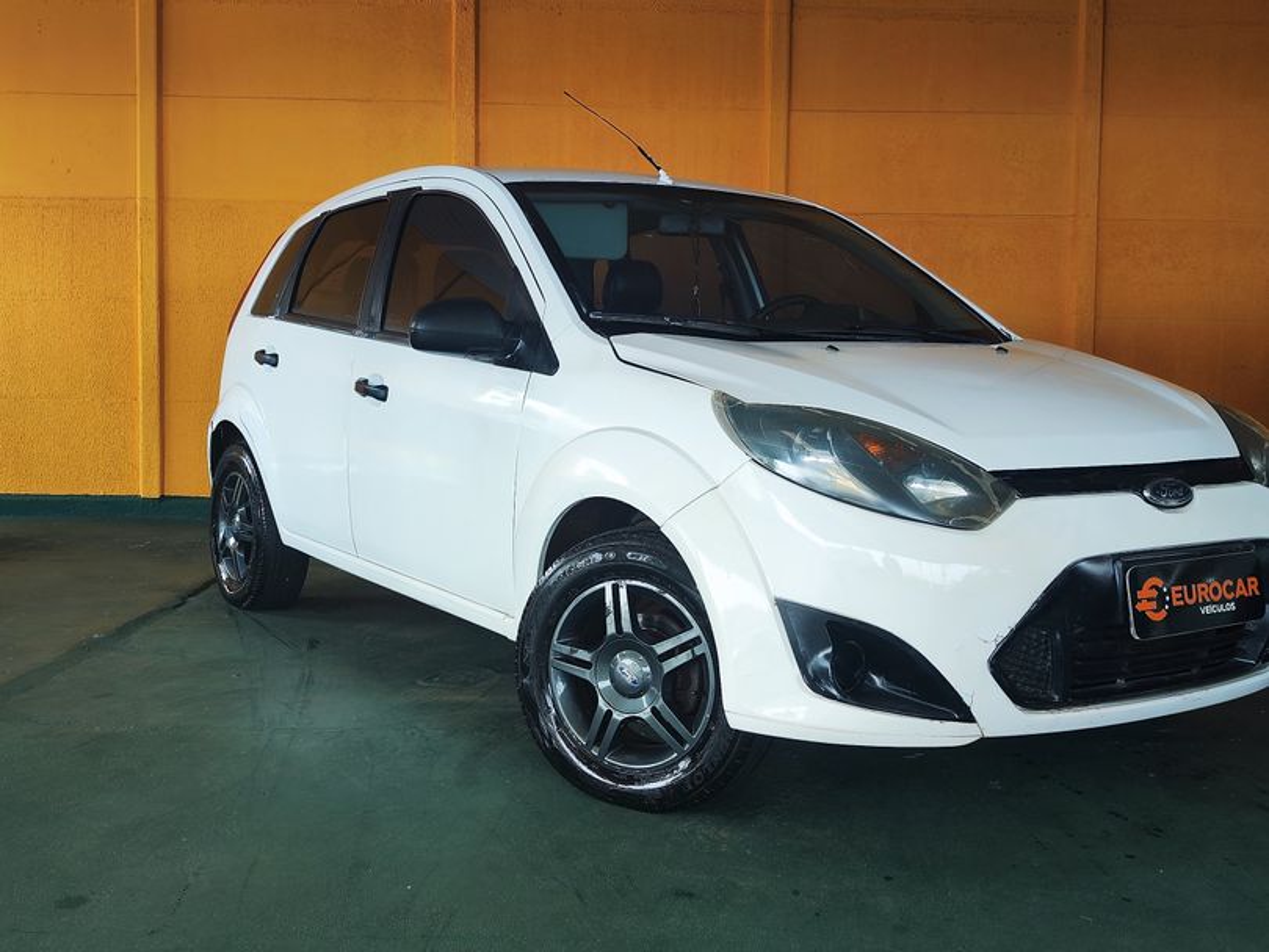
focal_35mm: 23
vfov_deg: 58.9
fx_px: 843
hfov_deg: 73.9
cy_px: 476
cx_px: 634
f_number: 1.69
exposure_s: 1/120
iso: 90
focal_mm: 7.01
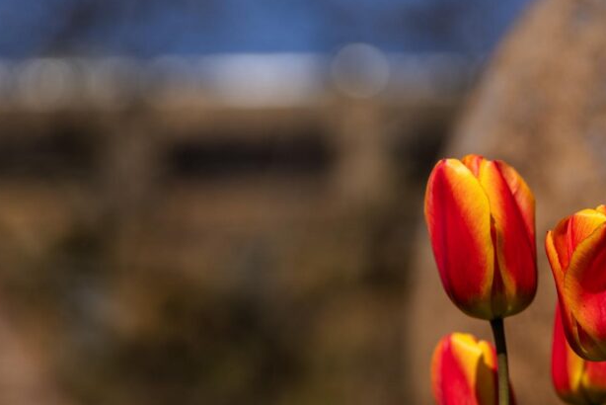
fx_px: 3368
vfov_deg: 6.8
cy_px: 421
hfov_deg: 10.3
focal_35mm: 200
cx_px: 293
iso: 100
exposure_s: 1/4000
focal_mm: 80
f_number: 2.8
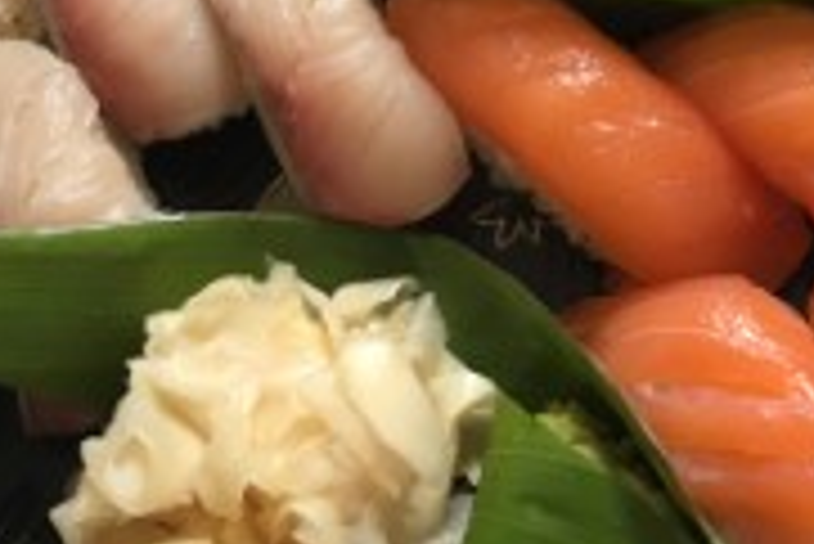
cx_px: 625
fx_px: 1697
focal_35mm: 75
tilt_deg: -61.3
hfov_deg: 26.6
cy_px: -121
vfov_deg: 17.3
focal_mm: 4.15
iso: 32
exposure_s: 1/30
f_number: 2.2
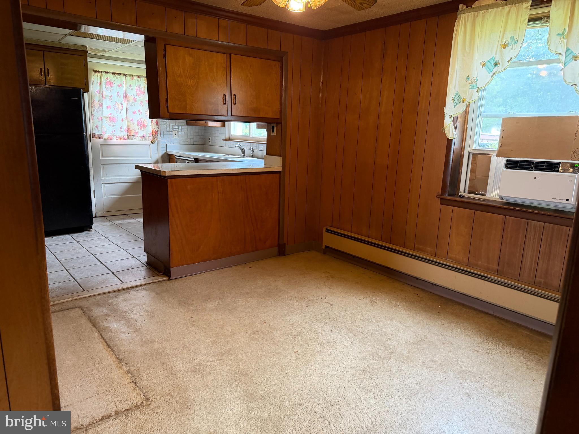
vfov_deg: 56.8
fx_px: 401
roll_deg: -1.6
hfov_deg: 71.6
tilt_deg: -12.2
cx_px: 290
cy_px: 217
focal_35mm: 24
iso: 250
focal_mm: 6.76
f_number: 1.78
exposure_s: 1/60
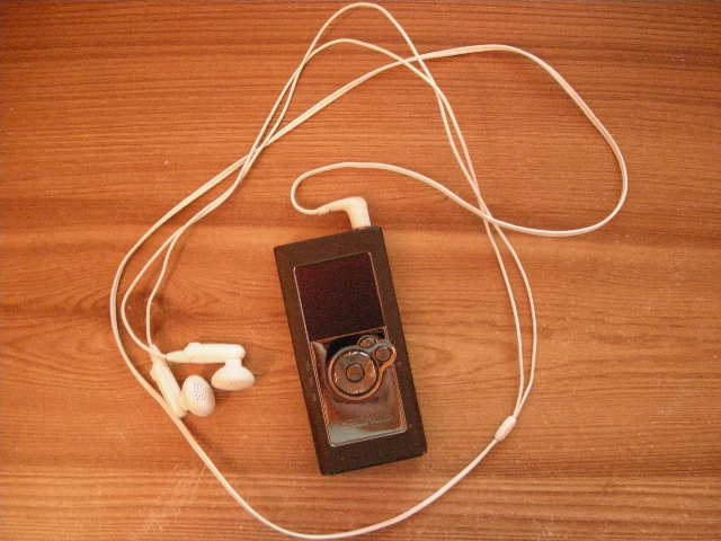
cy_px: 270
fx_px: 729
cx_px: 360
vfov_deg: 40.7
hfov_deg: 52.6
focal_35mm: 35
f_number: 2.8
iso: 800
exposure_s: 1/2.9
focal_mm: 5.7
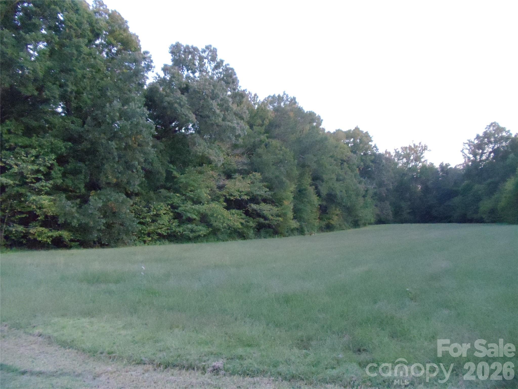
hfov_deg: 42.9
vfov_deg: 32.9
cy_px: 194
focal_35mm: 44
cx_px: 259
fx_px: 658
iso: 800
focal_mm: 6
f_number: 3.5
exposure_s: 1/160
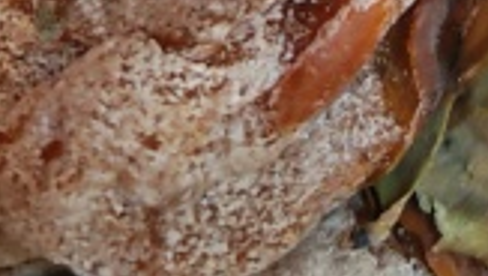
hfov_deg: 12.1
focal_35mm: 171
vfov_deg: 5.7
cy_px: -980
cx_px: 704
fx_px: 2215
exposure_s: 1/25
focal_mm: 6.67
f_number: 1.9
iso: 500
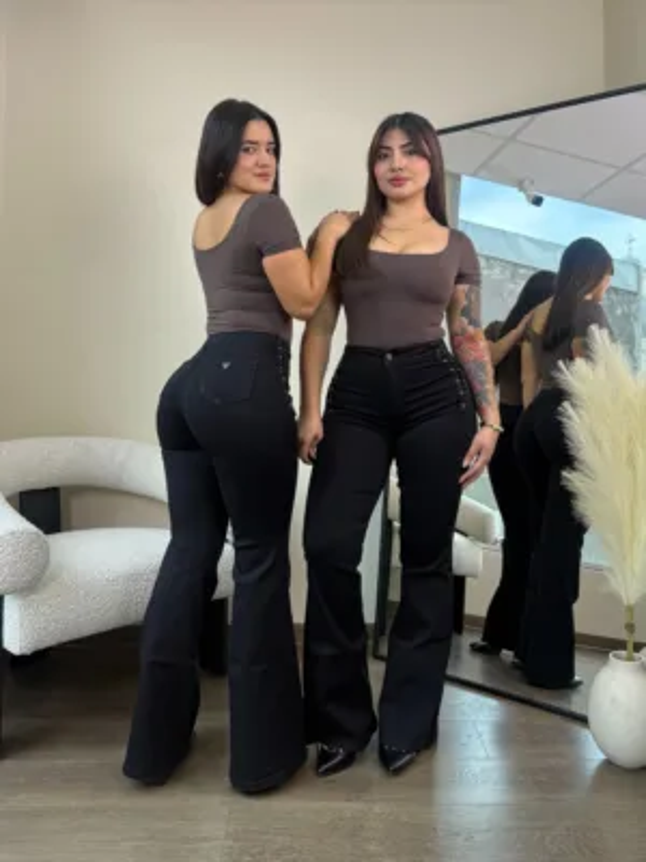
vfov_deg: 71.6
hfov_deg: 56.8
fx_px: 597
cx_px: 323
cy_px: 431
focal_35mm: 24
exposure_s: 1/100
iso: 50
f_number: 1.78
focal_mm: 6.76
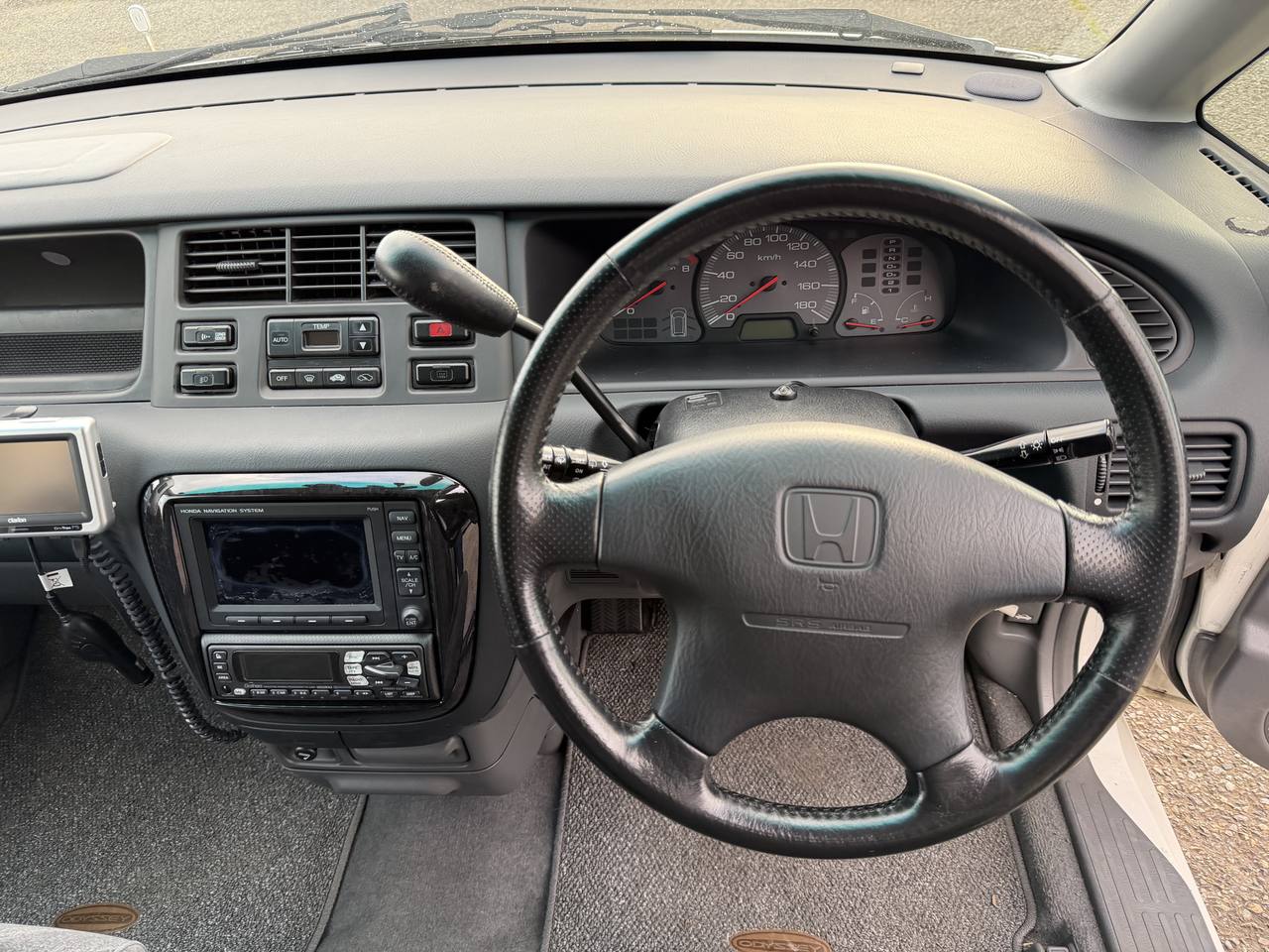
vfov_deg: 56.8
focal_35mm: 24
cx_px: 634
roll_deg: +5.2
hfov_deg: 71.6
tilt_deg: -40.0
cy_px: 476
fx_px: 880
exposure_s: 1/126
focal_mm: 6.76
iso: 200
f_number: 1.78
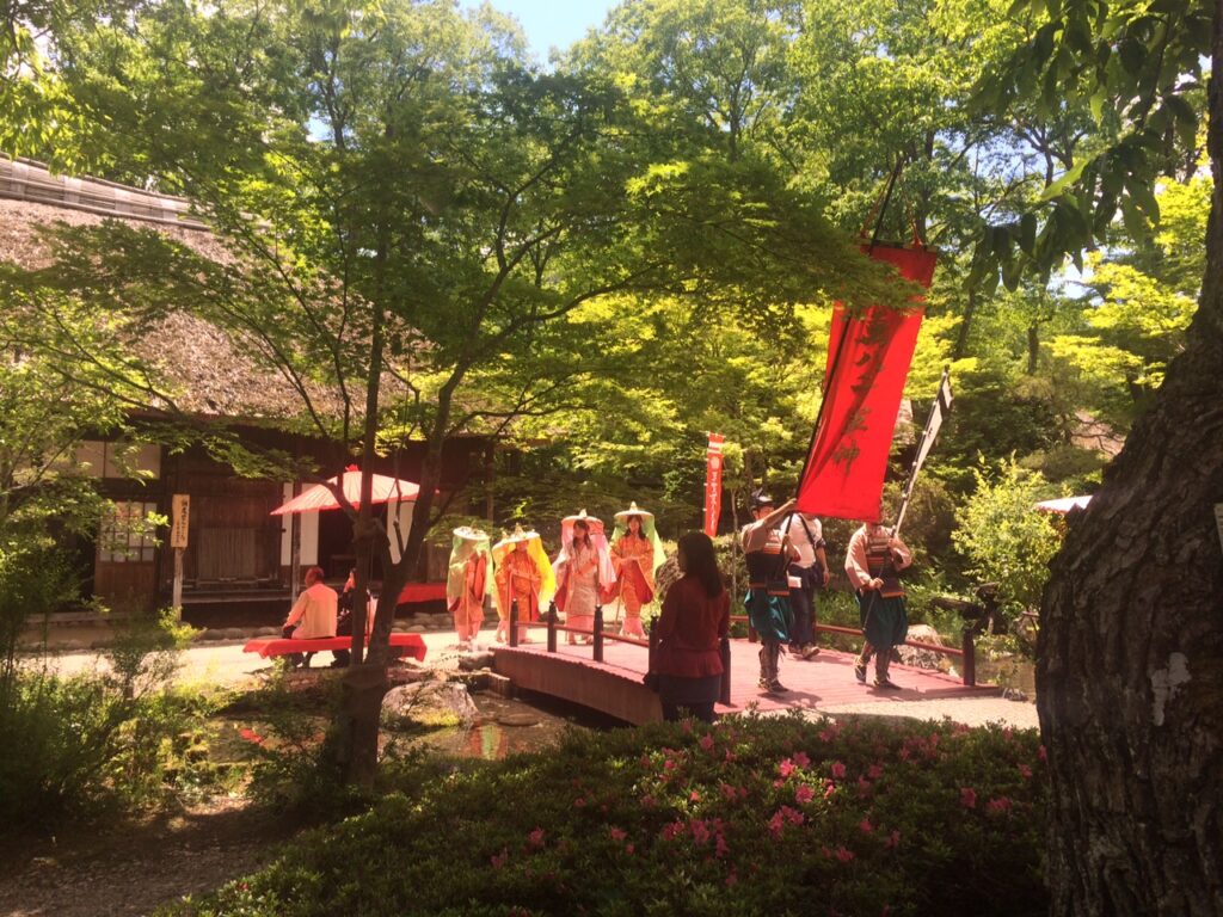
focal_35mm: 29
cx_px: 612
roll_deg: -1.1
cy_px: 458
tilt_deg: +3.3
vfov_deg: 48.2
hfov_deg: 61.7
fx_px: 1025
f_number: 2.2
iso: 32
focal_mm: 4.15
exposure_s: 1/631
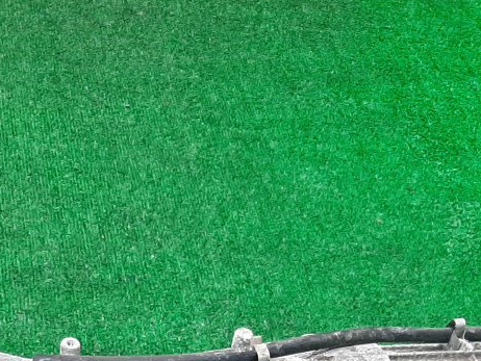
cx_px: 229
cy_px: 560
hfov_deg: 24.1
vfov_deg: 16.4
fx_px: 1126
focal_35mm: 81
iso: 160
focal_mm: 3.93
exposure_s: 1/50
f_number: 1.7
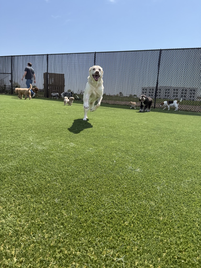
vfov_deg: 71.6
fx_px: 186
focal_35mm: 24
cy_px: 134
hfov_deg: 56.8
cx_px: 100
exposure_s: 1/2232
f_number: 1.78
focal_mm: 6.76
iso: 80
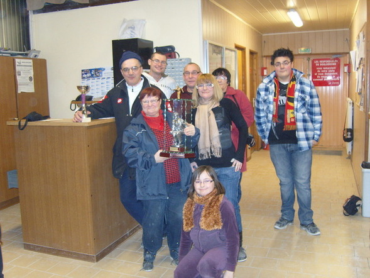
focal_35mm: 35
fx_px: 374
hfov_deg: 52.6
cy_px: 139
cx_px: 185
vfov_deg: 40.7
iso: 277
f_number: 2.8
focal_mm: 7.4
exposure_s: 1/30
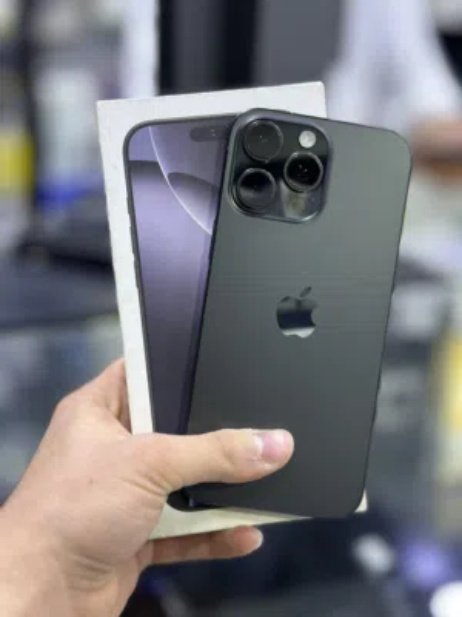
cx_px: 231
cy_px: 308
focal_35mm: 48
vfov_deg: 39.7
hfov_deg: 30.3
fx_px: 854
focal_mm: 6.86
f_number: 1.78
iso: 160
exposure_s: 1/100
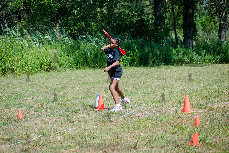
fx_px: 674
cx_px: 109
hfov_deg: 19.3
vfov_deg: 12.9
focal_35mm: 106
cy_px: 75
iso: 250
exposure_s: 1/1600
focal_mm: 100
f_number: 4
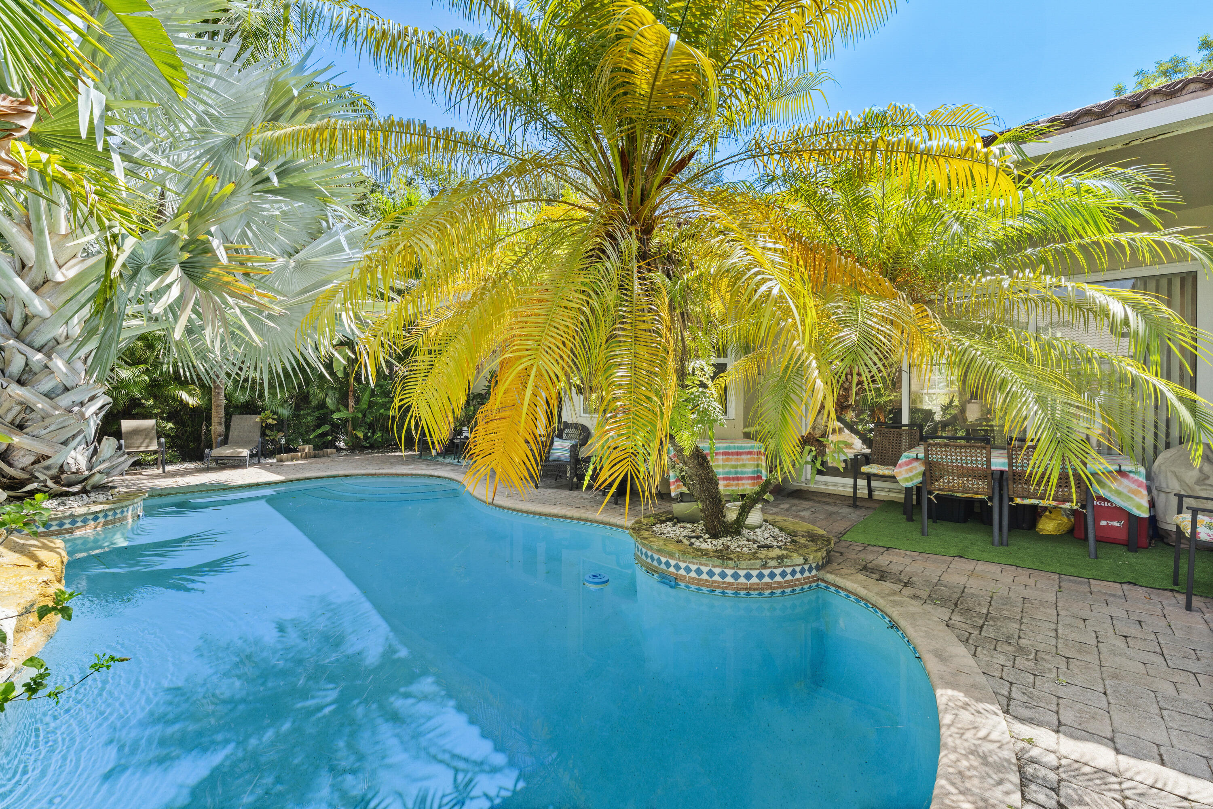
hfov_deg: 104.3
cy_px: 404
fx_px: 472
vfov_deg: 81.2
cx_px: 606
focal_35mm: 14
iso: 250
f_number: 9
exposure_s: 1/30
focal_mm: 14
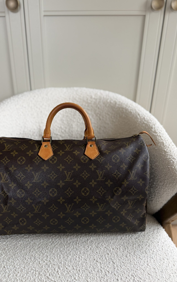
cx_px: 71
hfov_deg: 47.3
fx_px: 201
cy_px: 141
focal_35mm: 26
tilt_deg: -23.5
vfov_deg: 70.4
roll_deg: -0.2
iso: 200
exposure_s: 1/113
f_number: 1.78
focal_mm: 6.76
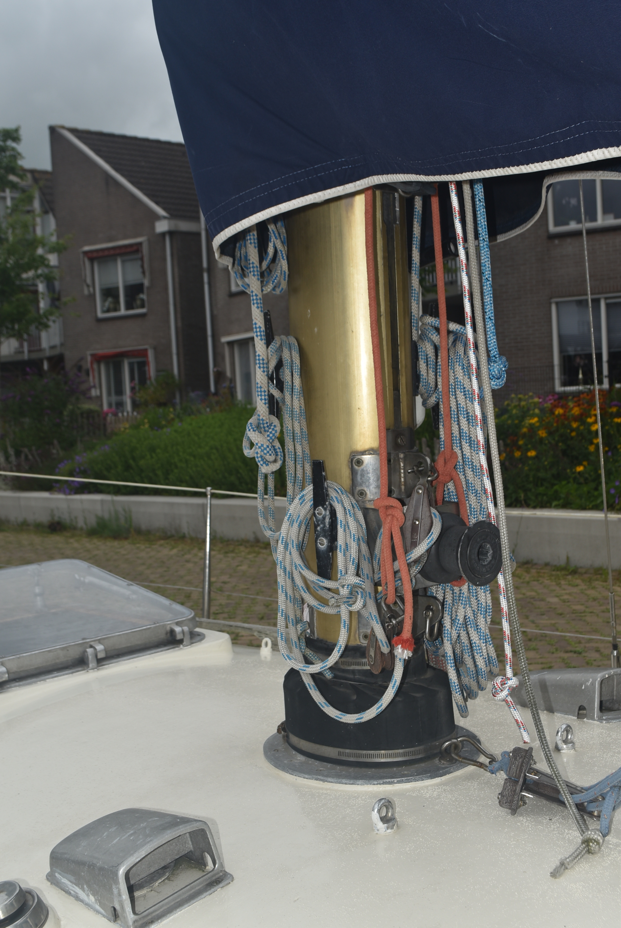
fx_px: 1123
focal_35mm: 44
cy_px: 464
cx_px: 310
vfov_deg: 44.9
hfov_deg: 30.9
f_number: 9
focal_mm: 29
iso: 100
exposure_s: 1/200
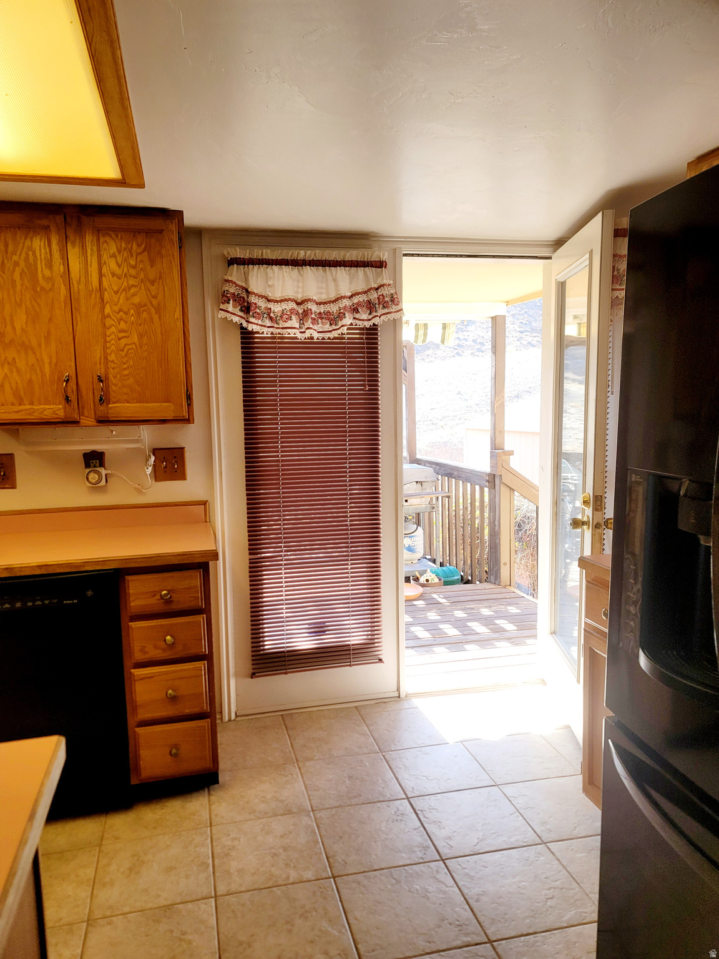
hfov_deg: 54.9
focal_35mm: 25
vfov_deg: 69.4
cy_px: 480
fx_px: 692
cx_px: 360
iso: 25
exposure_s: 1/120
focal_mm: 7
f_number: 1.8
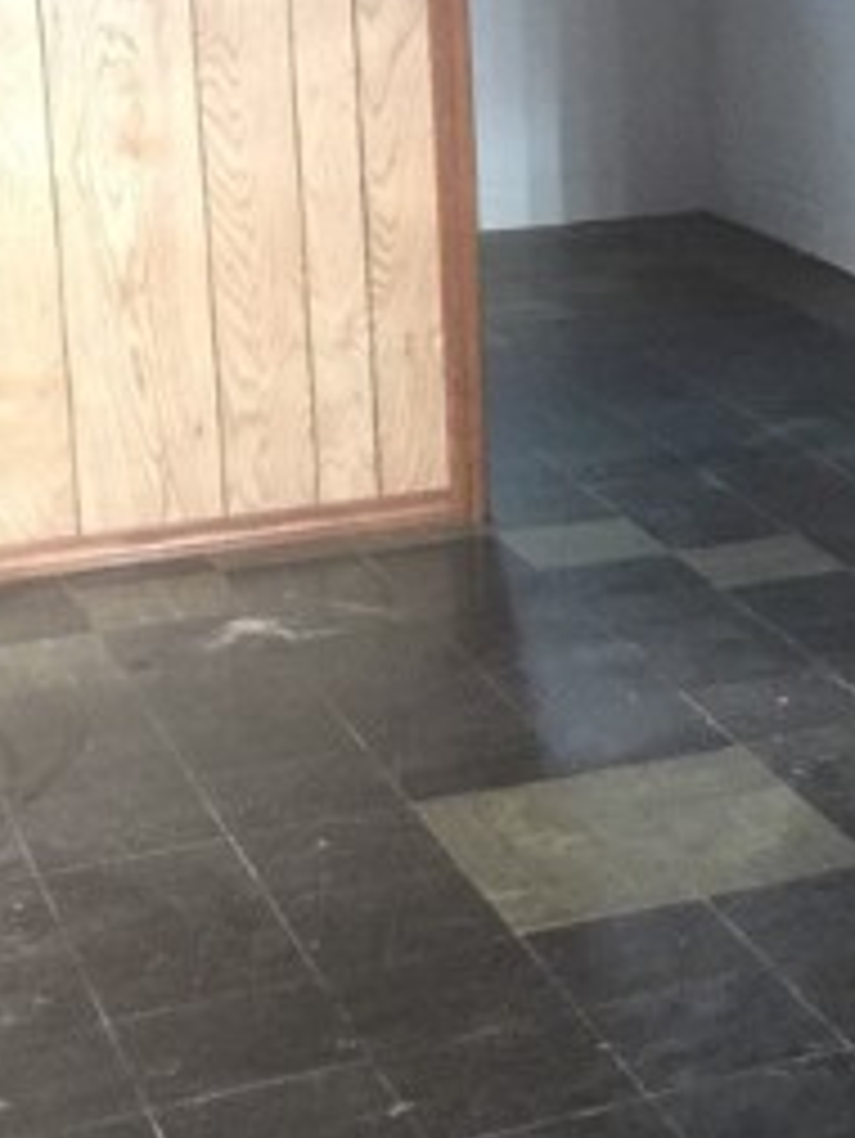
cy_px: 355
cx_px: 1148
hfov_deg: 15.8
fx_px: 2896
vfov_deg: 22.1
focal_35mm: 88
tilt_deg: -12.2
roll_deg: +0.2
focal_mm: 4.15
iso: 100
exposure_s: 1/4
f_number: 2.2
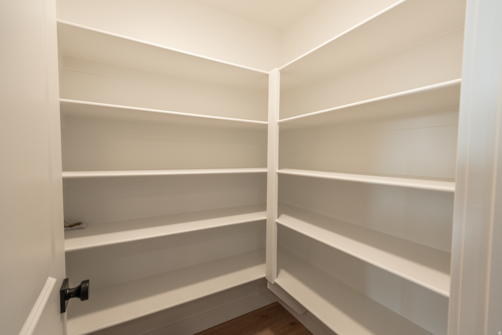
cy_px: 168
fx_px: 223
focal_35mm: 16
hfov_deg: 96.7
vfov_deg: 73.8
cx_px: 251
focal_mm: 16
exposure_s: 1/200
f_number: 4
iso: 800
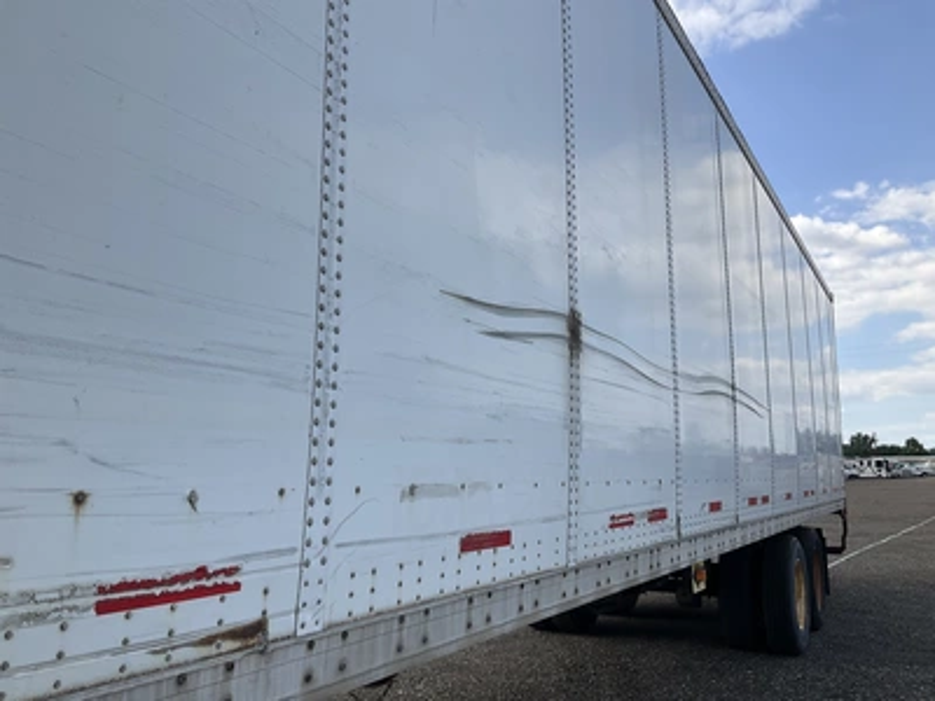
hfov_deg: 61.7
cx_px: 468
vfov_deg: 48.2
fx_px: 783
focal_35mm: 29
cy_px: 350
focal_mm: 3
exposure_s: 1/1195
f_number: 1.8
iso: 25
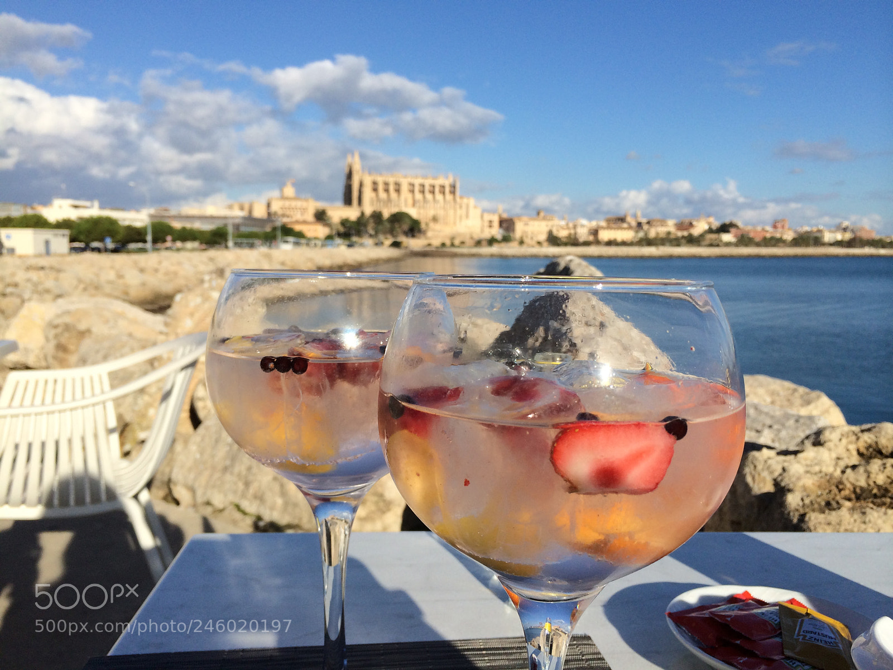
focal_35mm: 30
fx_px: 774
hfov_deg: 60.0
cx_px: 446
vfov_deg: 46.8
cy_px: 335
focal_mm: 4.12
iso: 40
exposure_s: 1/3425
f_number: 2.2
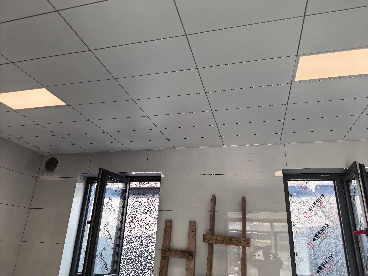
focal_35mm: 24
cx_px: 184
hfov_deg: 71.6
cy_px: 138
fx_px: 255
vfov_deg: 56.8
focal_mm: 5.75
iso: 50
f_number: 1.4
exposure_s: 1/803
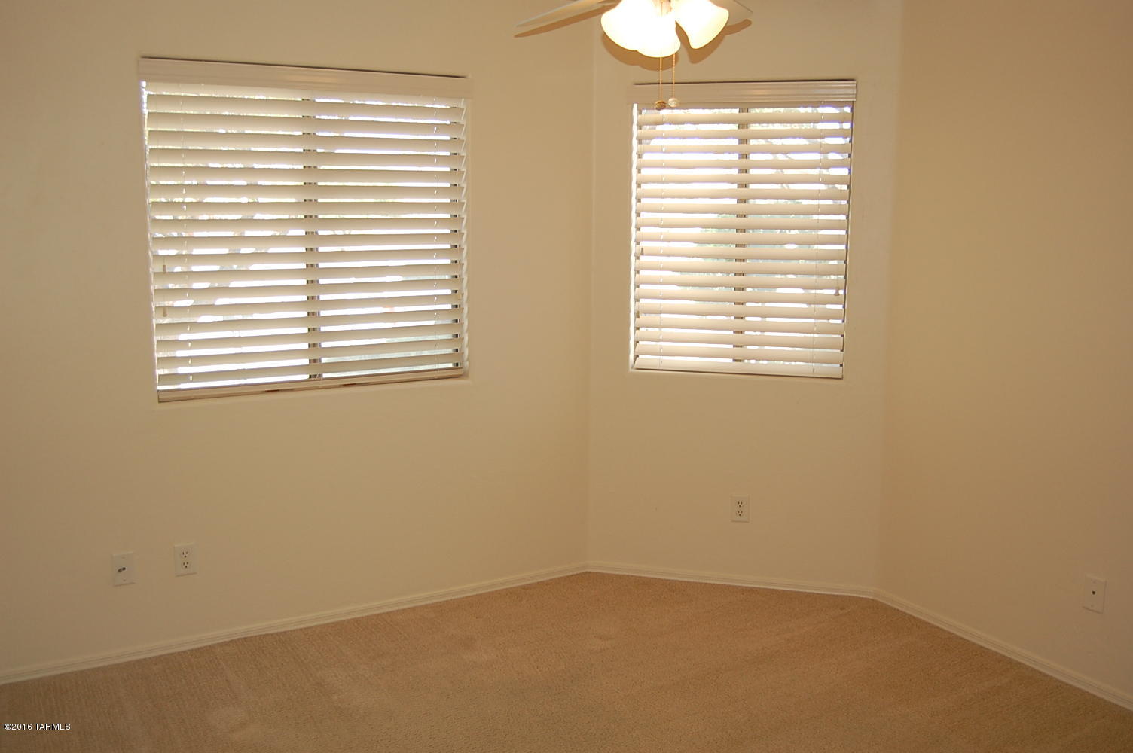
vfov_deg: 39.9
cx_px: 566
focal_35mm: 33
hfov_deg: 57.3
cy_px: 376
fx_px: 1038
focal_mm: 22
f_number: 3.8
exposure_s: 1/100
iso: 400
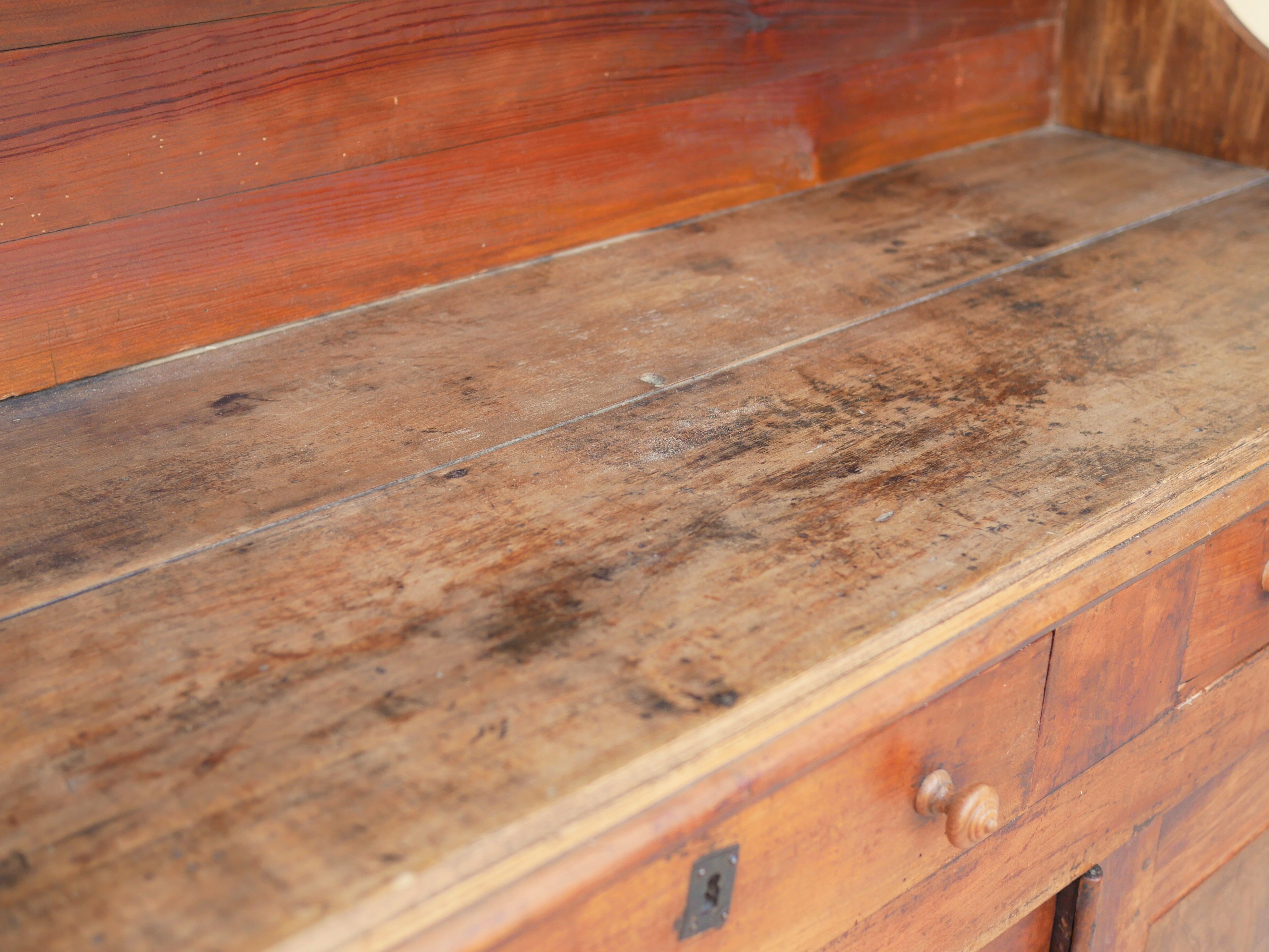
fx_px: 1724
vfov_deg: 30.9
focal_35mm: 47
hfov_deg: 40.4
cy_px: 438
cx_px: 612
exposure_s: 1/125
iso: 200
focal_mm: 20
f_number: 2
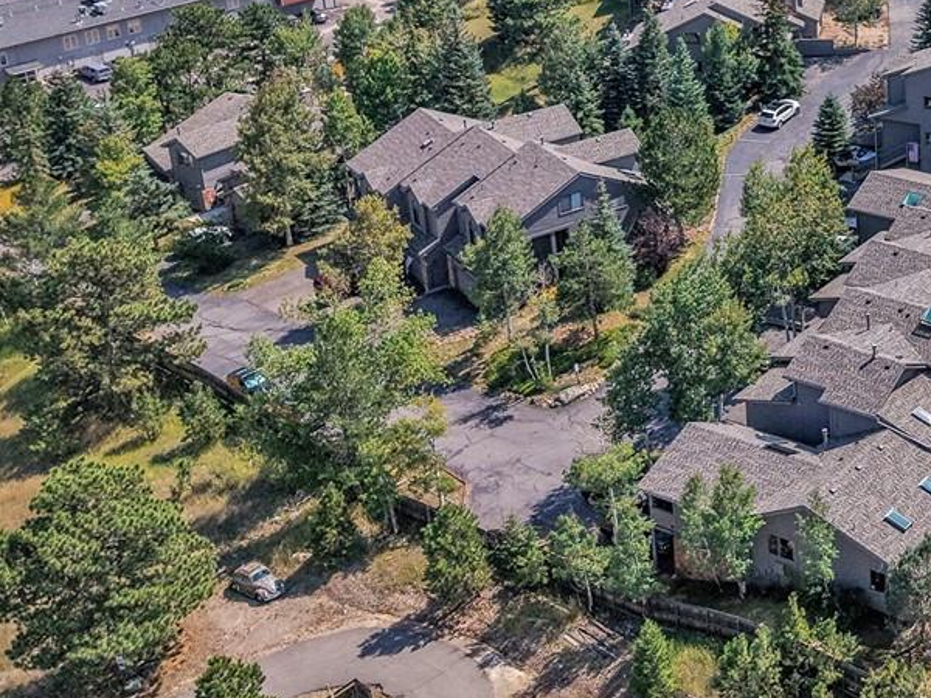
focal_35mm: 64
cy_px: 20
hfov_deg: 27.5
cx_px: 1043
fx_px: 1721
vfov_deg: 22.2
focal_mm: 8.67
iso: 180
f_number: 1.8
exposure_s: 1/8000
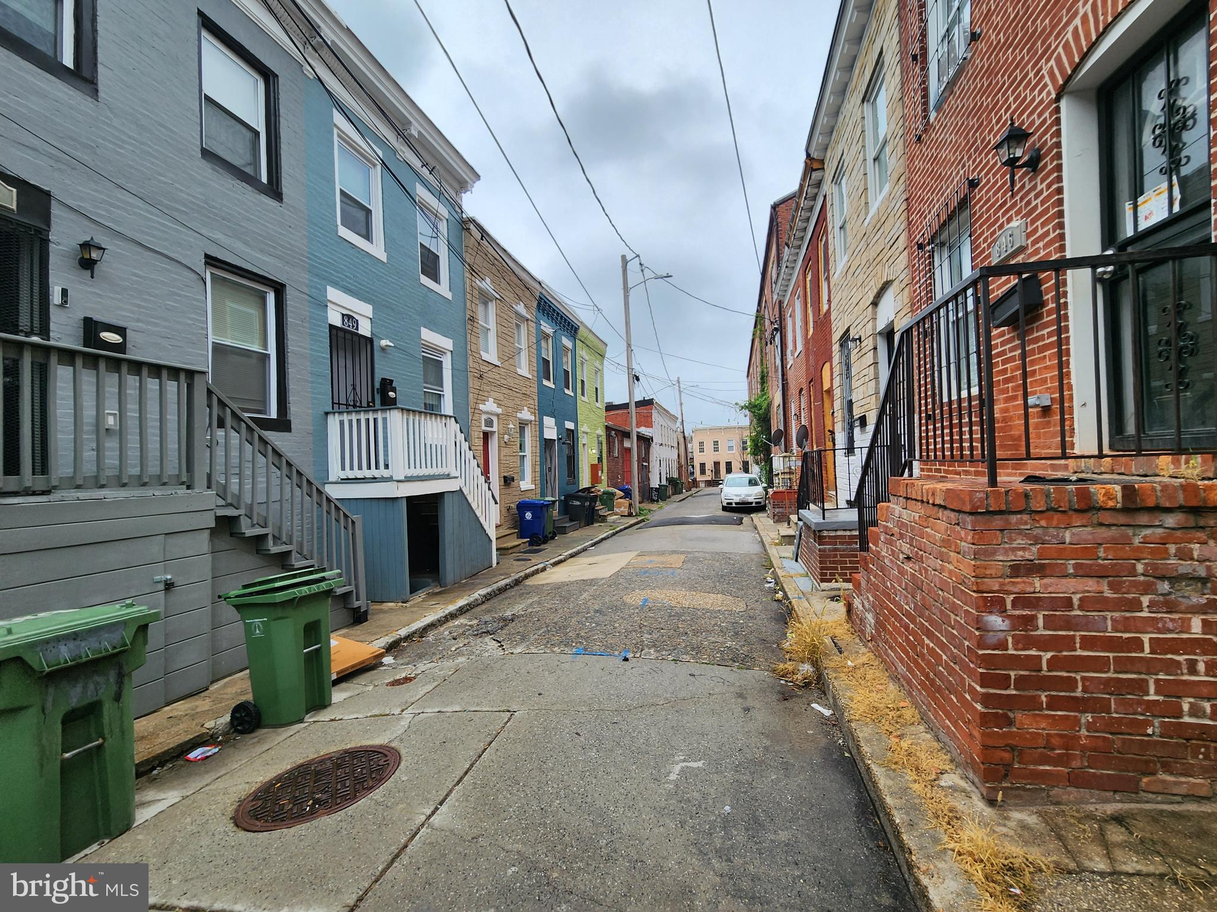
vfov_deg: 89.9
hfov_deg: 106.2
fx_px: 457
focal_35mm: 13
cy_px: 456
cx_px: 608
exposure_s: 1/253
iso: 50
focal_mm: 2.2
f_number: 2.2
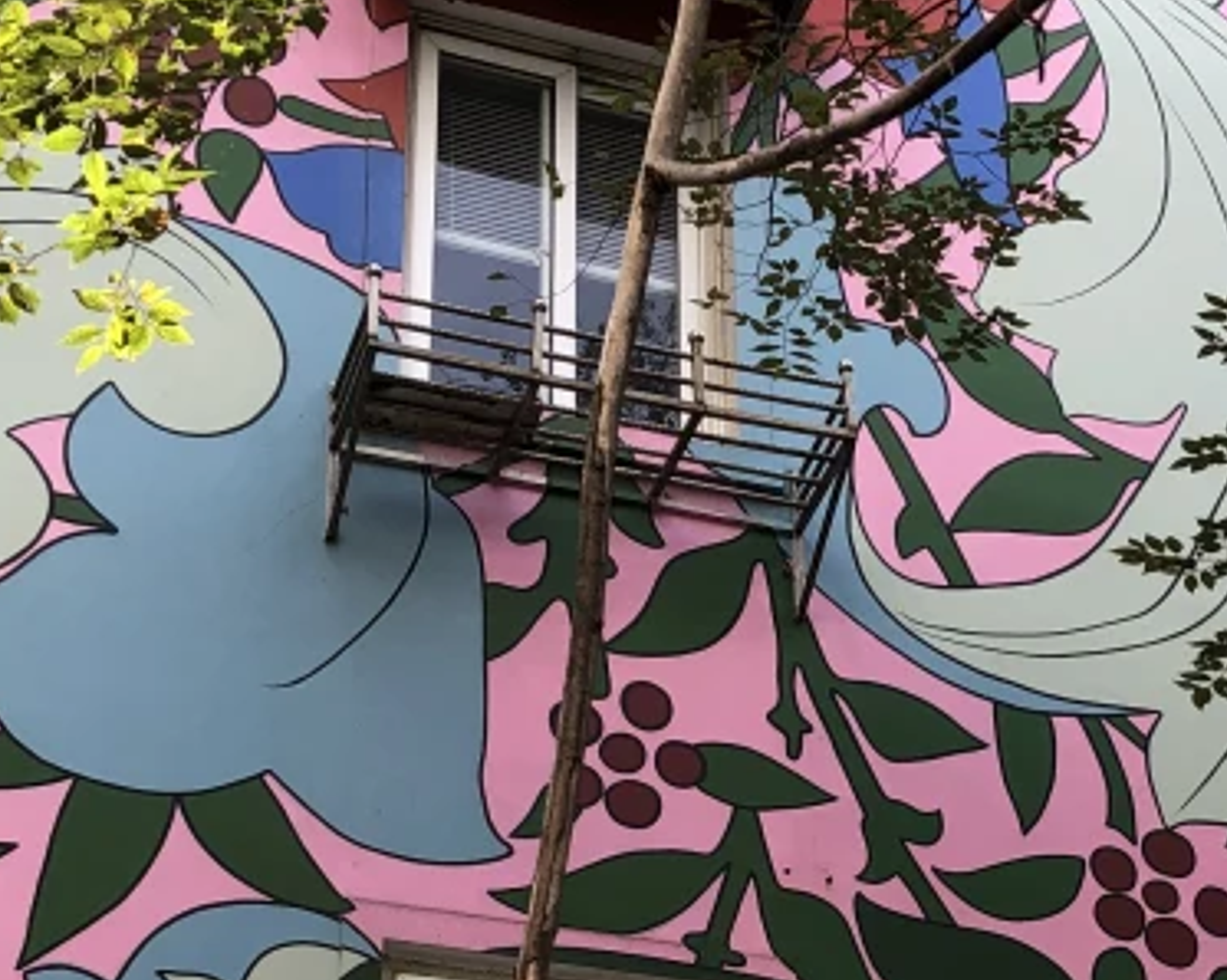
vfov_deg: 17.1
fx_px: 3194
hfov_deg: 21.5
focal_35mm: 88
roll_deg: +4.2
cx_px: 984
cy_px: 960
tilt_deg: +27.9
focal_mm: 4
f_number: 1.8
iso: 20
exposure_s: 1/203
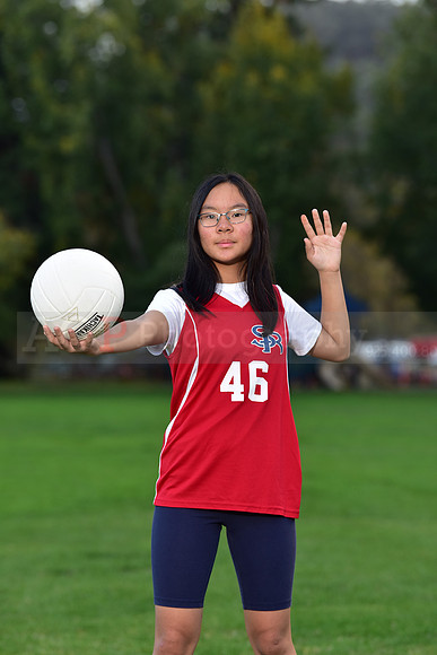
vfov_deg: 13.7
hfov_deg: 9.2
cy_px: 328
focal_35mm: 150
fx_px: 2729
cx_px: 218
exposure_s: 1/250
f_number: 4.5
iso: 400
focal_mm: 150
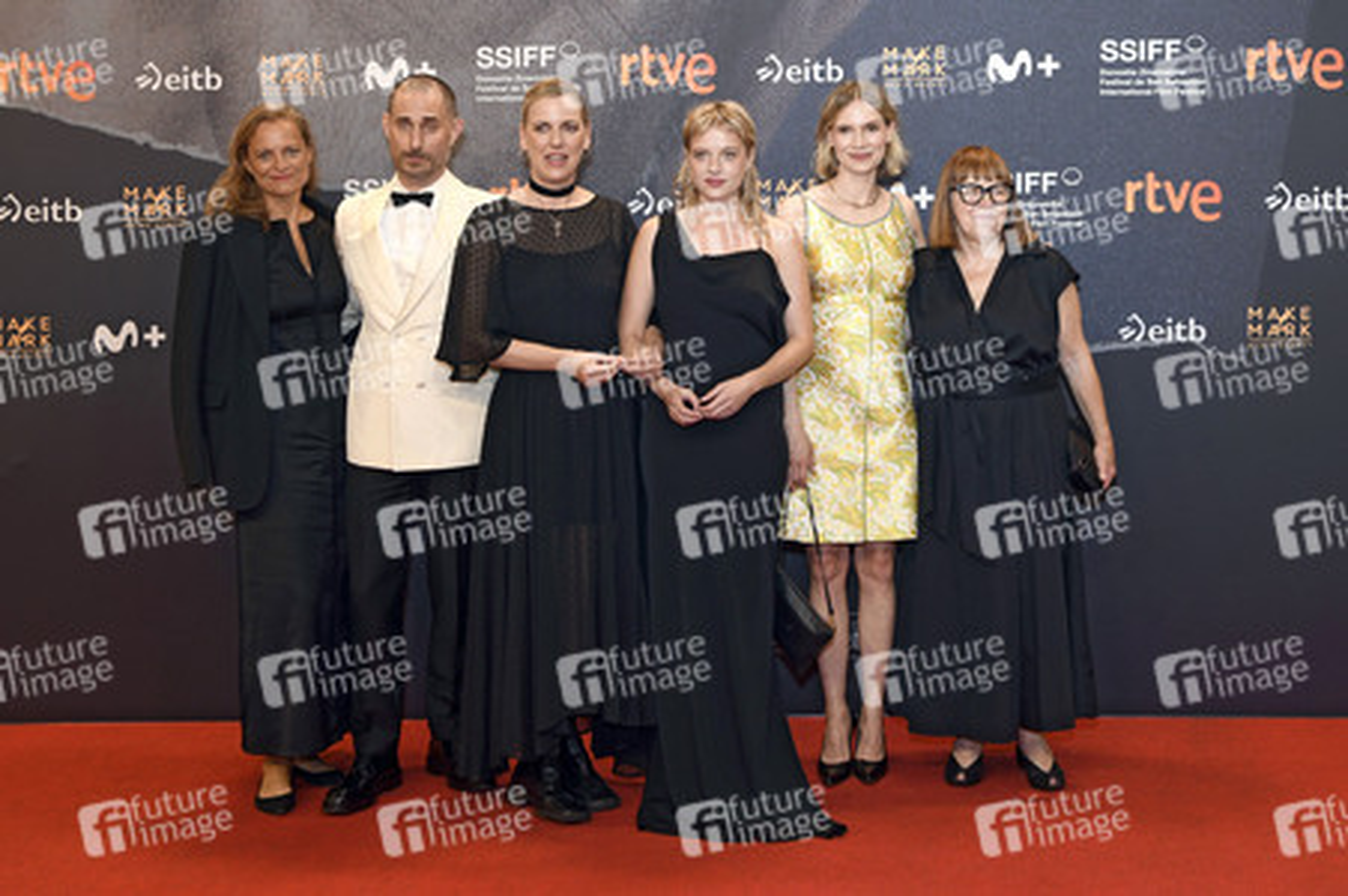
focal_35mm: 36
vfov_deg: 36.8
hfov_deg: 53.2
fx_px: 1347
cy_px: 448
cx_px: 674
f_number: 5
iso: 800
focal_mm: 36
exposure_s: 1/250
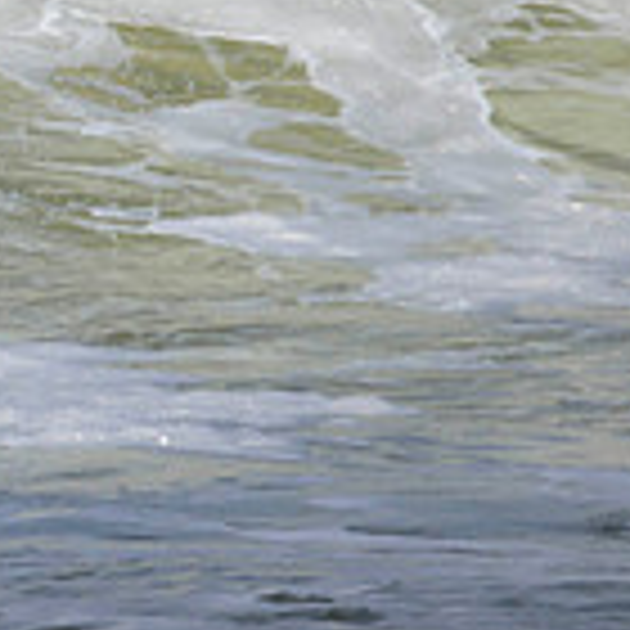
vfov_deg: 0.6
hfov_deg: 0.6
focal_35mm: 2819
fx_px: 58045
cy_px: -56
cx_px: -558
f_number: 11
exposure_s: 1/2000
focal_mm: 800
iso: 400
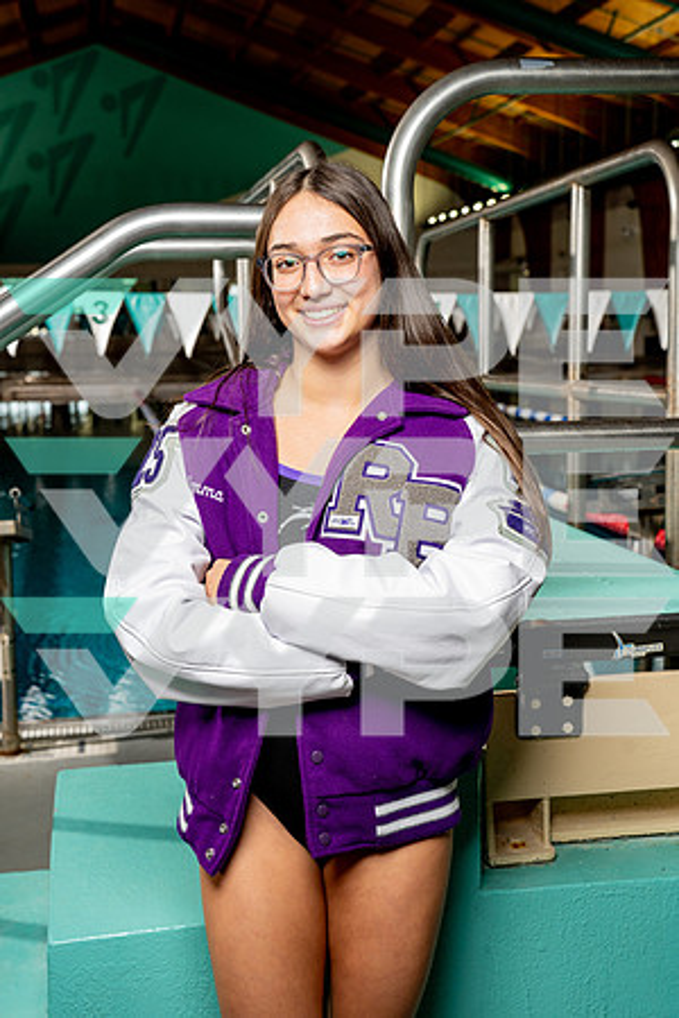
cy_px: 509
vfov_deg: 41.9
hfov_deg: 28.6
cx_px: 340
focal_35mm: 47
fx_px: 1330
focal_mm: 47
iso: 640
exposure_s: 1/250
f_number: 6.3
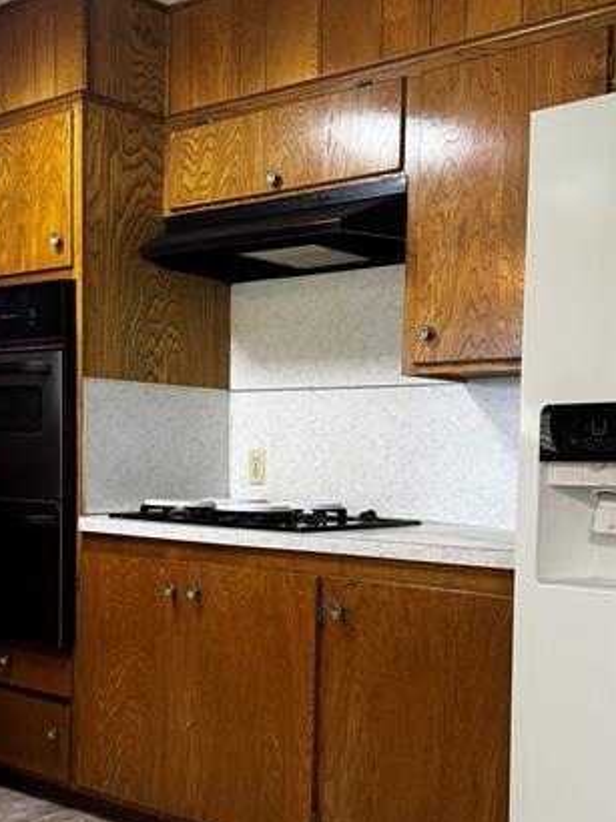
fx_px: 1069
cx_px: 331
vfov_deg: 41.6
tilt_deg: -4.6
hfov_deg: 32.1
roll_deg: -0.4
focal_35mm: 45
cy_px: 543
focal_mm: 6.76
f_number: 1.78
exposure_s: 1/60
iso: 320
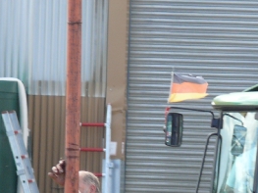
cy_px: 192
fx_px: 9528
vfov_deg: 1.2
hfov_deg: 1.6
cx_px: 212
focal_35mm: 1279
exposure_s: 1/200
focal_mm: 88.8
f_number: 4
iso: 100
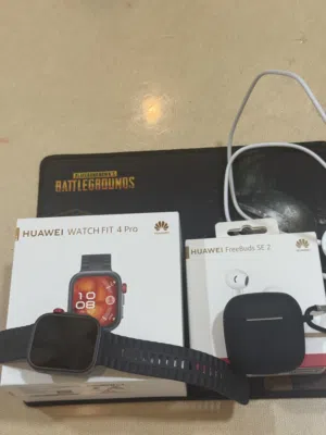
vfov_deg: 39.7
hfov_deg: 30.3
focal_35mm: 48
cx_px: 163
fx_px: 603
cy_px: 218
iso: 125
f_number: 1.78
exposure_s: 1/50
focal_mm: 6.76
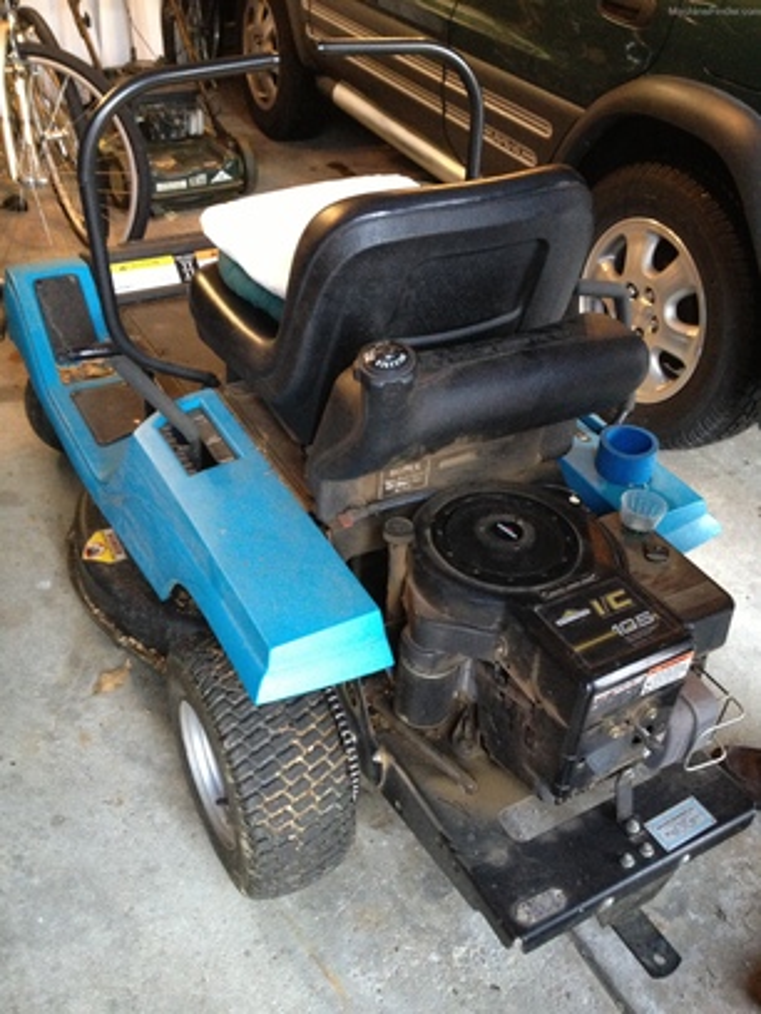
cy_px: 507
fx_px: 1026
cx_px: 380
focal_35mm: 35
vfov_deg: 52.6
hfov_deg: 40.7
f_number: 2.4
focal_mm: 4.28
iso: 320
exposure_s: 1/20
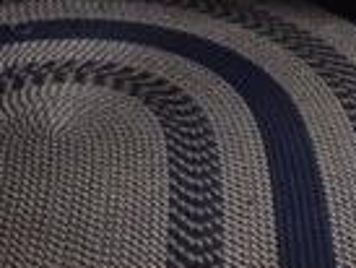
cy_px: -320
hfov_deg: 14.6
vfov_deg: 10.0
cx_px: 208
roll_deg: -0.4
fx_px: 1390
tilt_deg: -13.8
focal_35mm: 135
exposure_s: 1/4
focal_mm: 4.15
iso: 100
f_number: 2.2
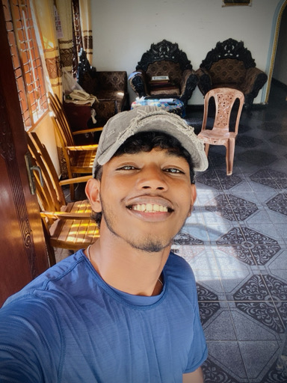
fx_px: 332
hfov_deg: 46.8
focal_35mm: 30
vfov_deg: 60.0
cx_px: 144
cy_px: 192
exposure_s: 1/60
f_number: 2.2
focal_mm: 2.71
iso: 100
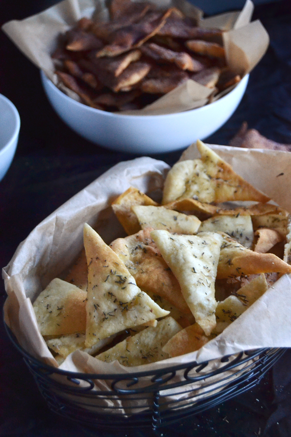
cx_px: 146
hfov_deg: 18.2
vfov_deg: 27.0
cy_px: 218
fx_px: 909
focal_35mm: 75
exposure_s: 1/80
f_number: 5.6
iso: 1600
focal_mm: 50
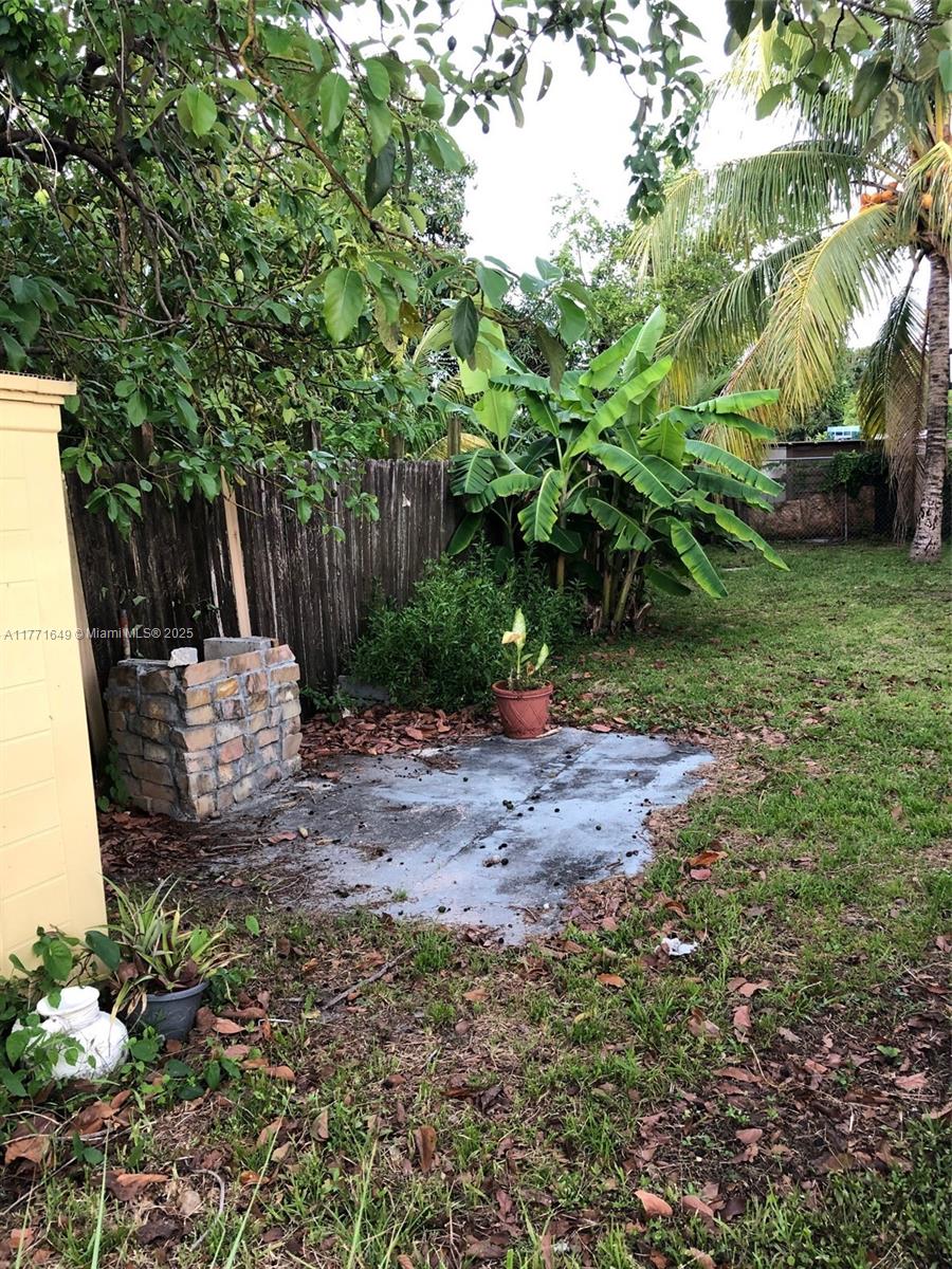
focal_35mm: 28
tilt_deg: -8.3
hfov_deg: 49.7
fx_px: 1027
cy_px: 634
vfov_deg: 63.4
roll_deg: +2.1
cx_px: 476
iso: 32
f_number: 1.8
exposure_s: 1/30
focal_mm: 3.99
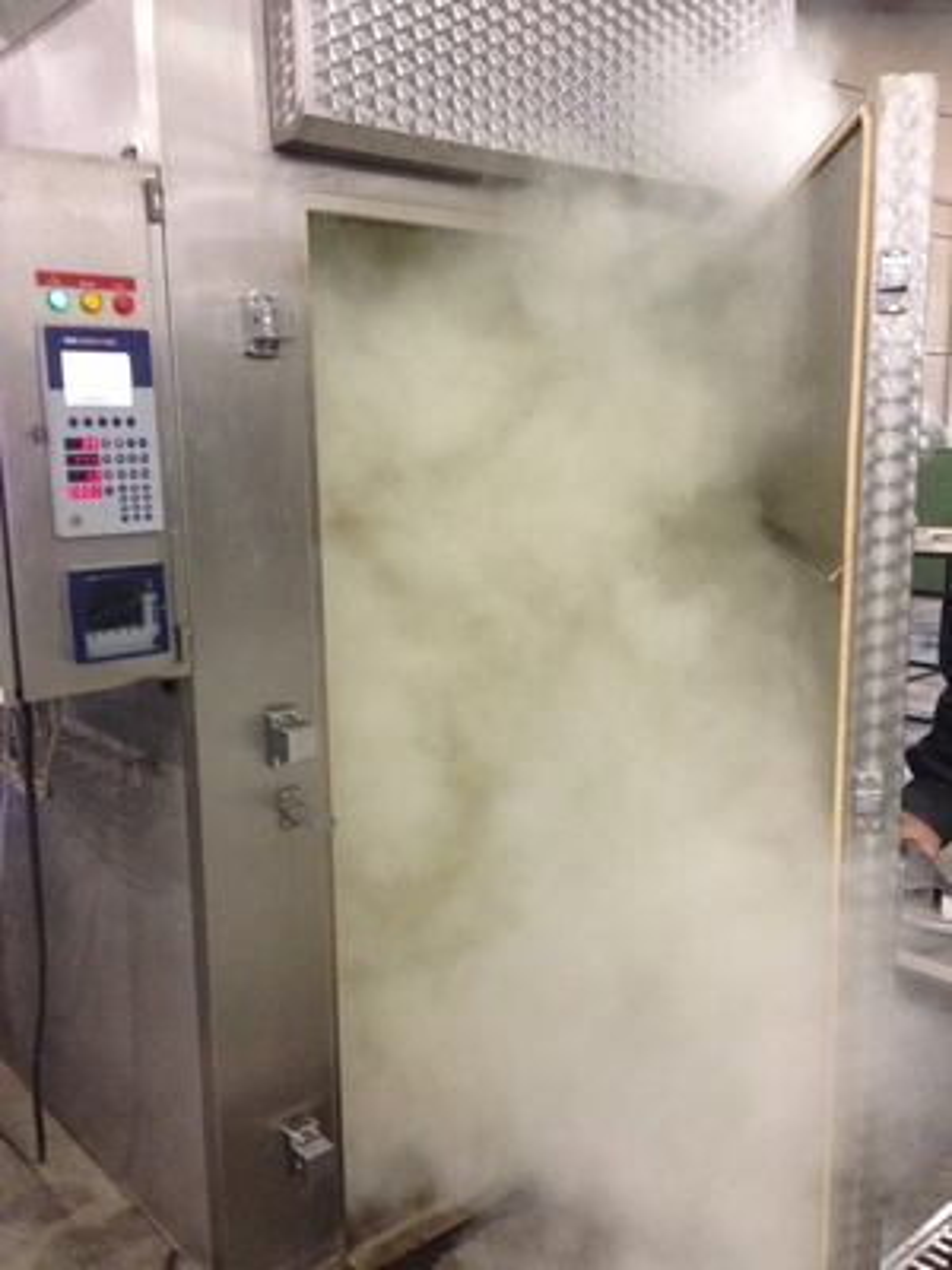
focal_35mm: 33
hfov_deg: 42.9
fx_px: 1210
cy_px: 635
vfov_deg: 55.4
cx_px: 476
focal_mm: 4.13
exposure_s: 1/20
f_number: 2.4
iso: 400
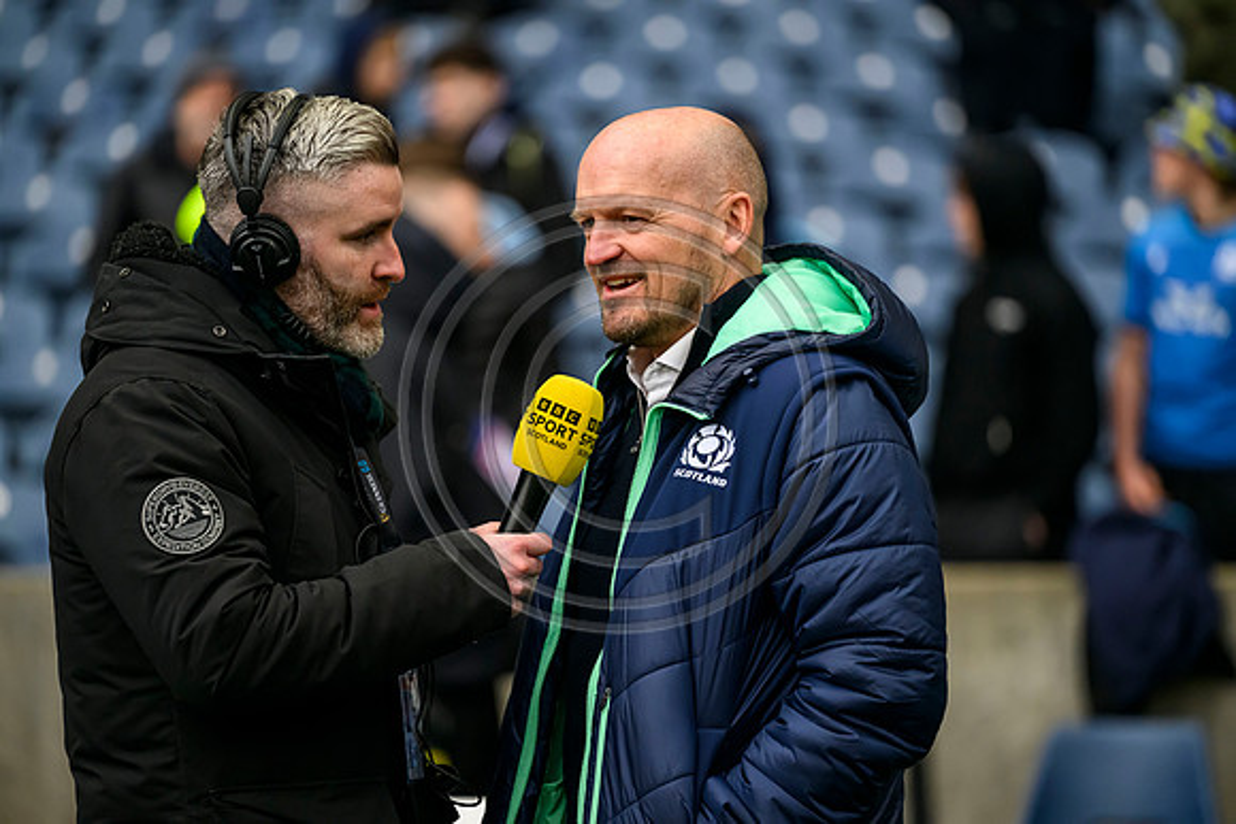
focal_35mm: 200
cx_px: 618
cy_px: 412
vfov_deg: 6.9
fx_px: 6868
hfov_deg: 10.3
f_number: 2.8
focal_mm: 200
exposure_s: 1/2000
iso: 3200
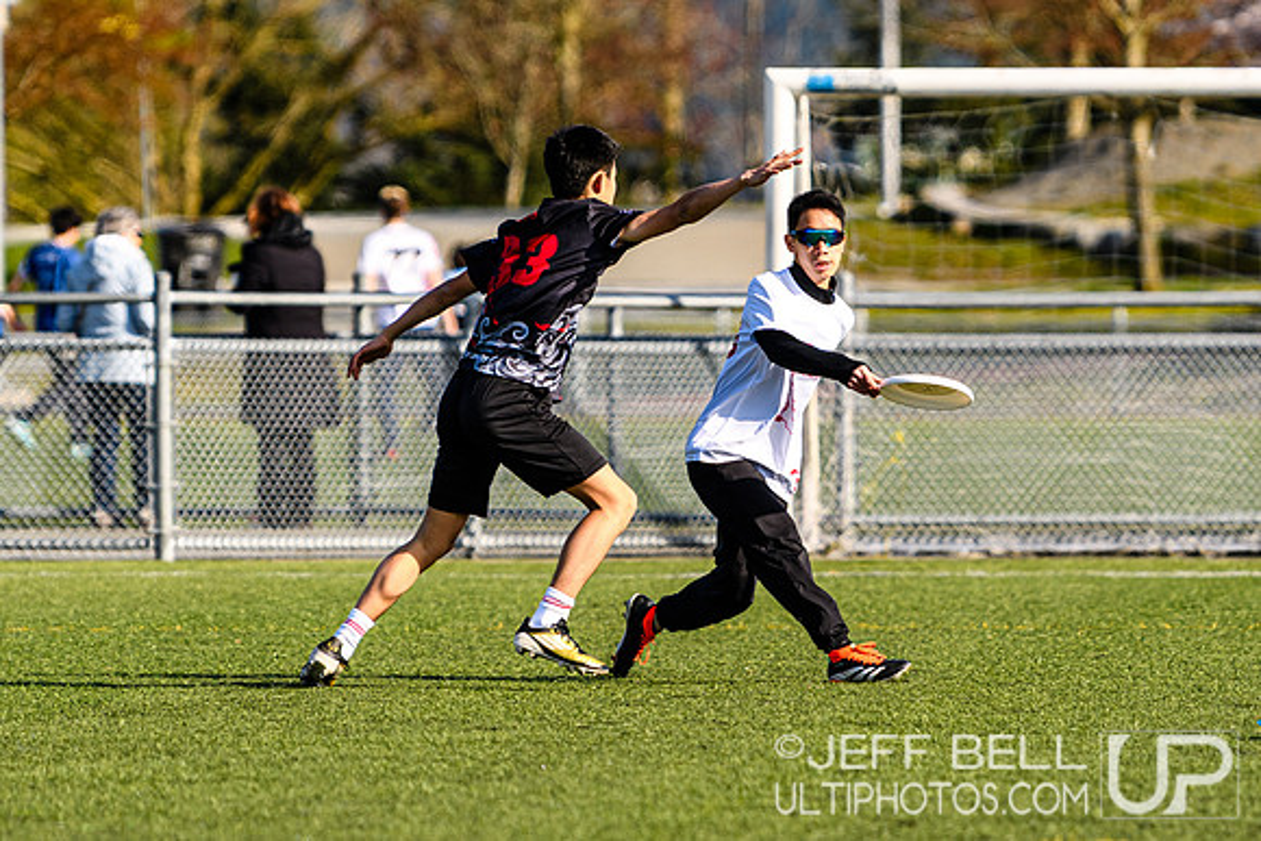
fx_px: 17356
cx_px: 792
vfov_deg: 2.8
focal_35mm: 495
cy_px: 390
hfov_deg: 4.2
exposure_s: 1/2500
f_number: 3.2
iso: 160
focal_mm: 200
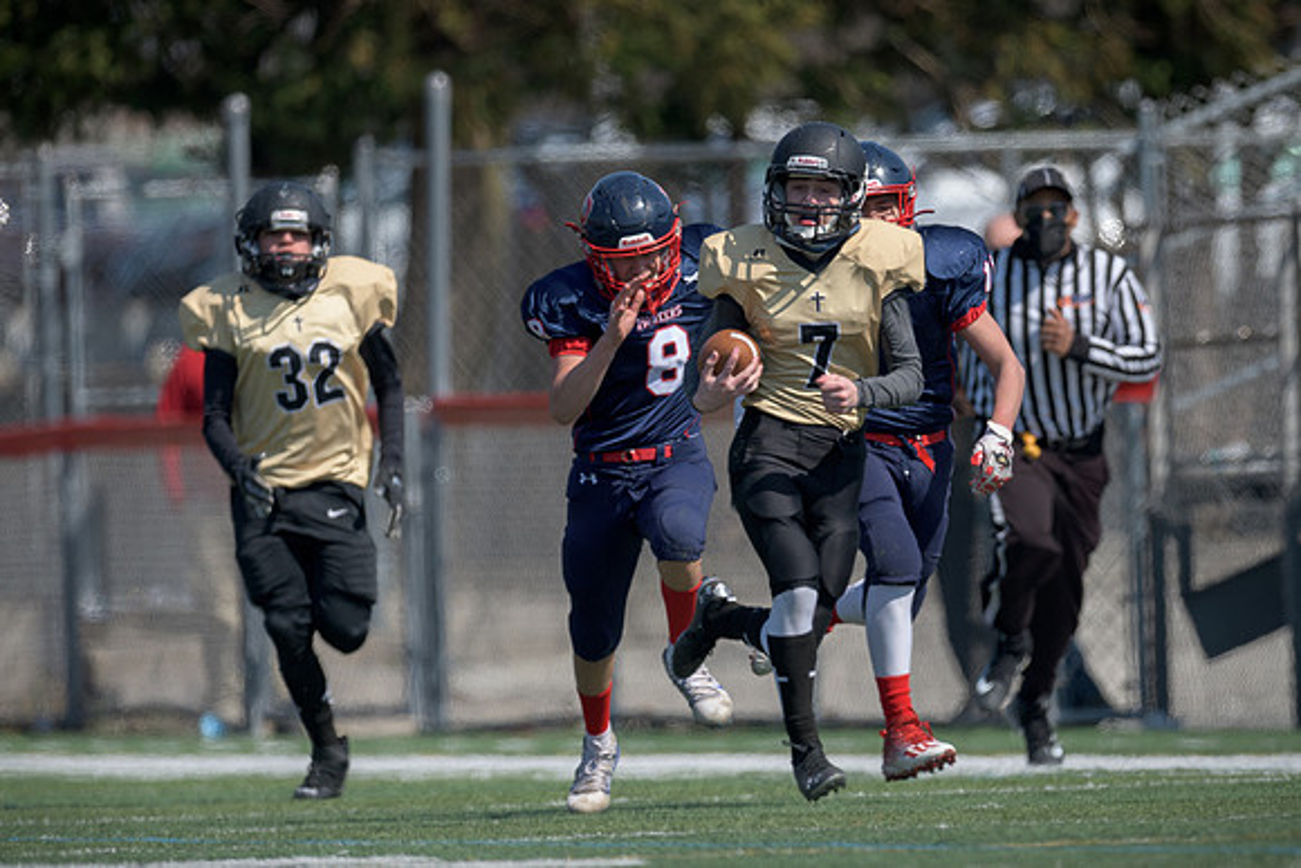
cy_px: 397
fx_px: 30167
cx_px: 876
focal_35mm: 835
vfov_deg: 1.6
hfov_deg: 2.5
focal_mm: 500
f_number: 4
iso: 250
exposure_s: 1/2500
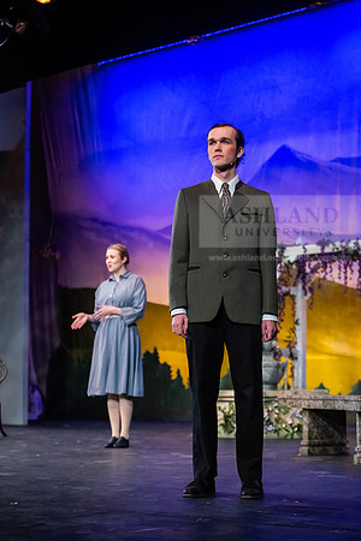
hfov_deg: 19.5
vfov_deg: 28.8
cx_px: 180
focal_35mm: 70
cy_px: 270
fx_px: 1053
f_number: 3.2
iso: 5000
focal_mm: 70
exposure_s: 1/320
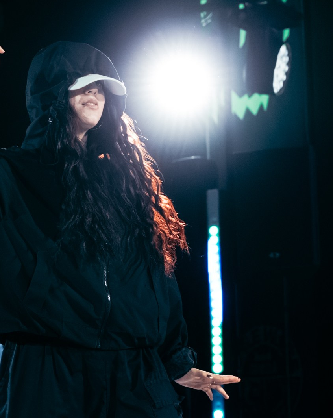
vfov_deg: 14.7
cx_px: 37
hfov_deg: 11.8
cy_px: 361
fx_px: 1606
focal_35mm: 130
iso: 3200
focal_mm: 34
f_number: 2.8
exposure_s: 1/800
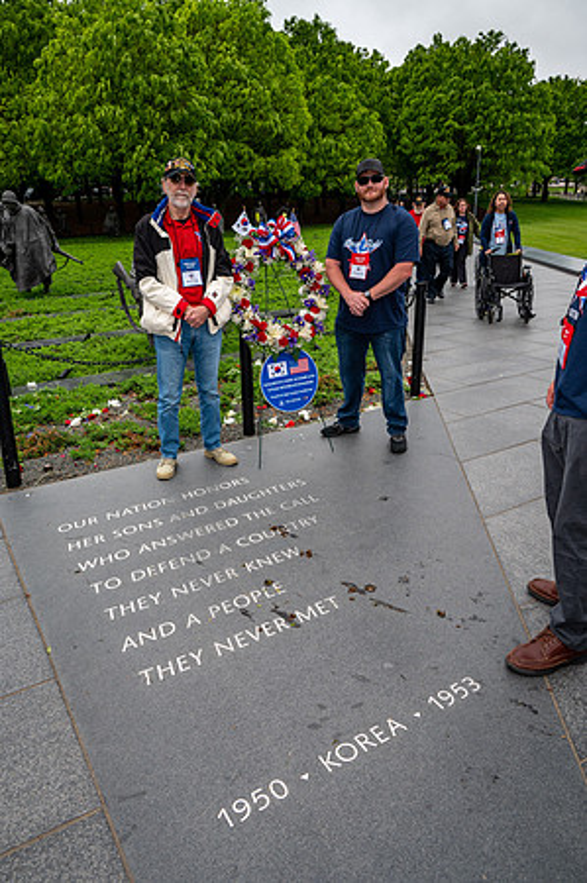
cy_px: 442
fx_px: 637
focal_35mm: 26
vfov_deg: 69.4
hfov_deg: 49.5
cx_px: 294
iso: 1000
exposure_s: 1/640
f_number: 8
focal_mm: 26
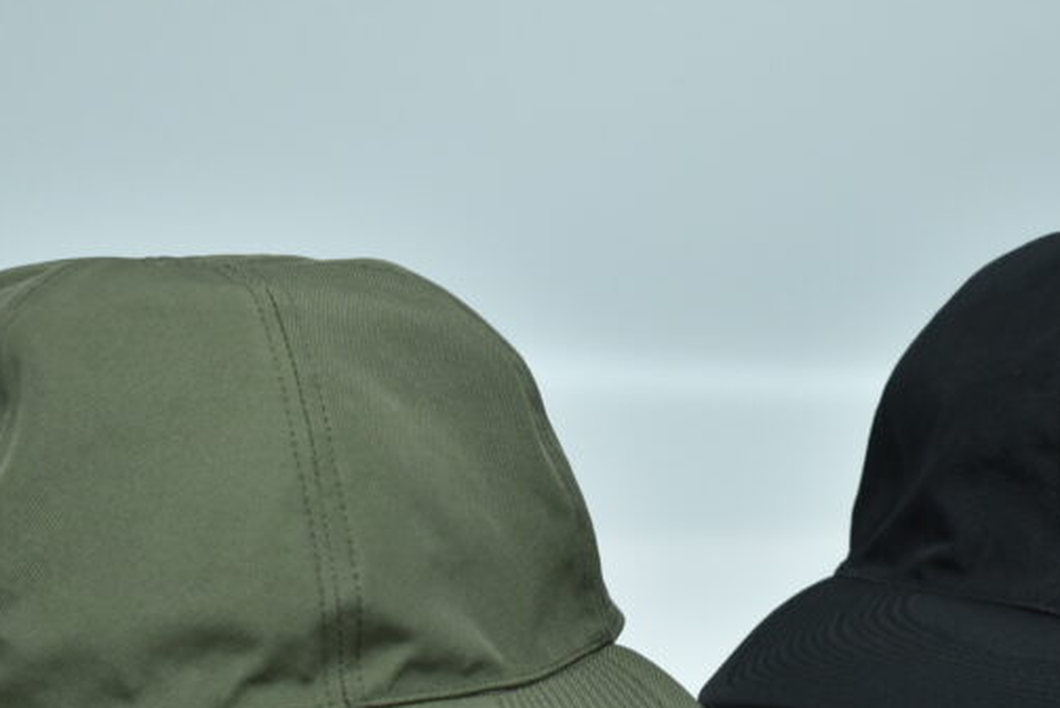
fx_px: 3417
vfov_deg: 11.8
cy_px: 474
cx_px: 651
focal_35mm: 116
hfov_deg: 17.6
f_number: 5.6
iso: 800
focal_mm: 38
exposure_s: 1/80
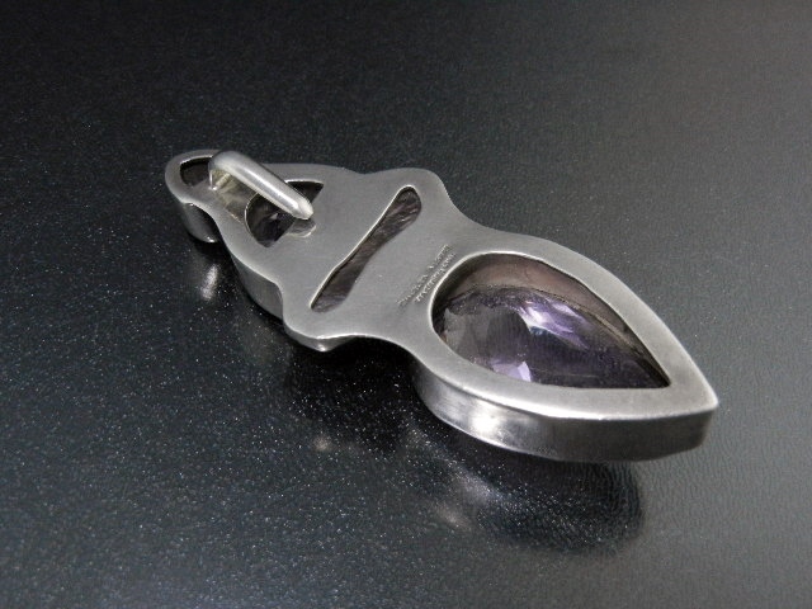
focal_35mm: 39
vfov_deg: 36.8
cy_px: 304
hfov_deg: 47.9
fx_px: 915
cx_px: 406
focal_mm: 7.1
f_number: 7.4
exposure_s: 1/30
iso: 800
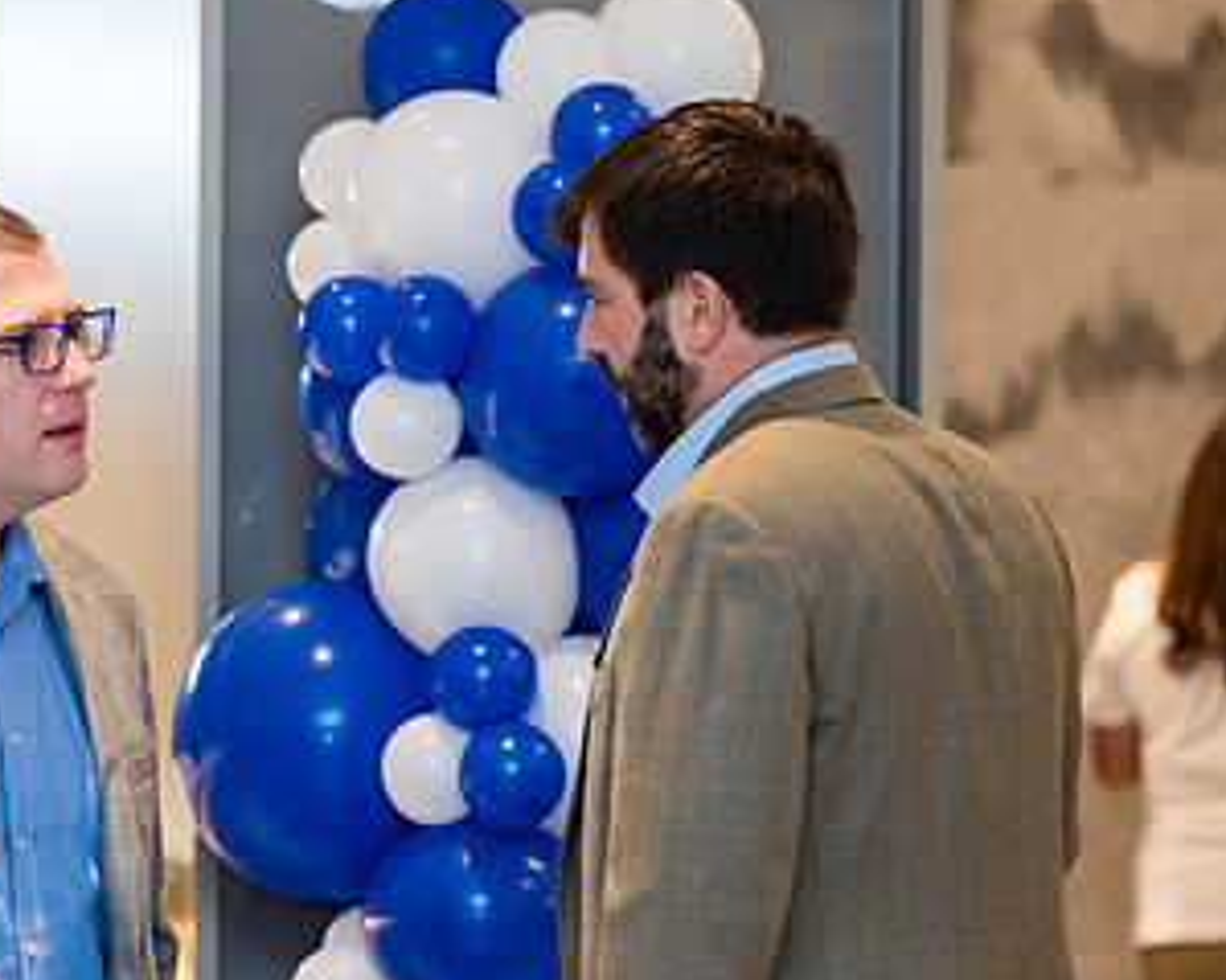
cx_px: 196
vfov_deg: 7.6
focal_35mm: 203
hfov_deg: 9.5
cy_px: 557
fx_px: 7363
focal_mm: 110
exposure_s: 1/160
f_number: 3.2
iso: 800
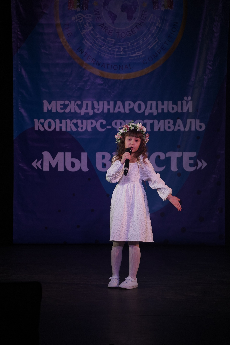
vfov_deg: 11.7
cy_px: 172
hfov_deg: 7.8
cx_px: 115
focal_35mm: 175
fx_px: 1677
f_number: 5.6
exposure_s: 1/400
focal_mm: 175
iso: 1600
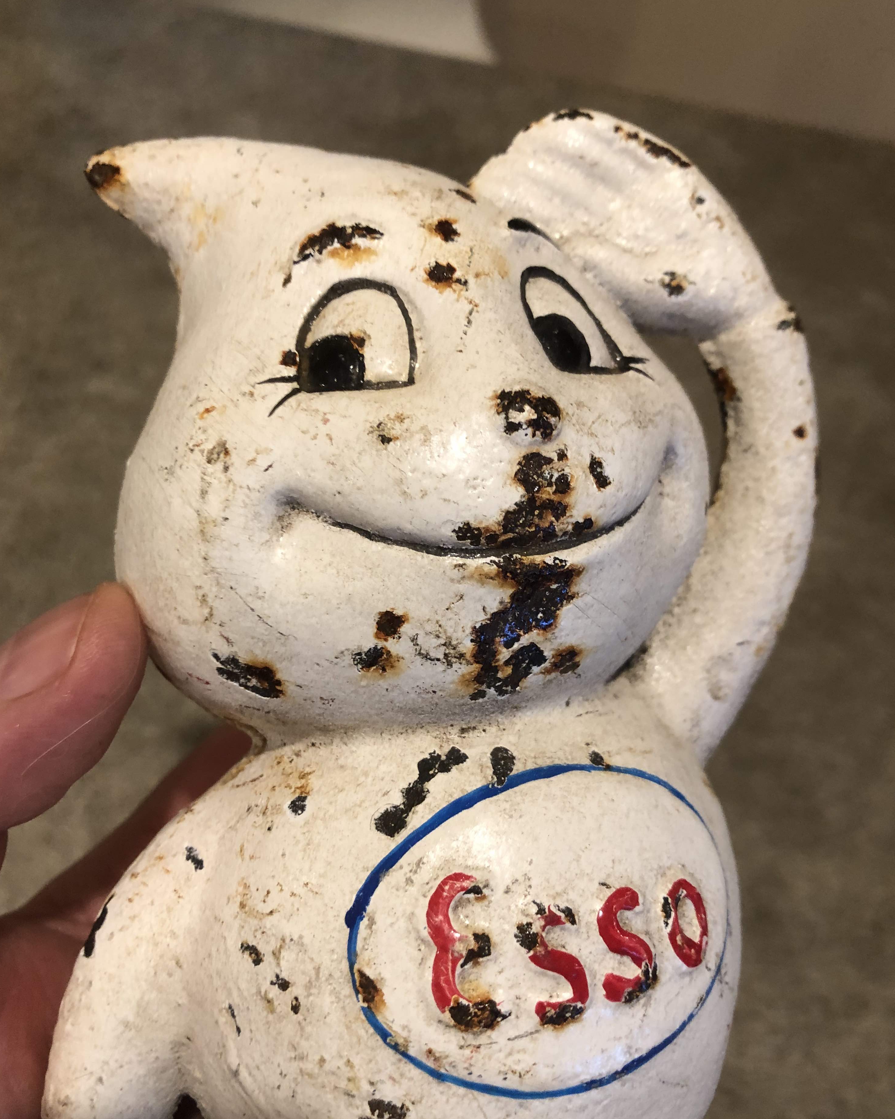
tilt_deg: -53.6
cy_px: 592
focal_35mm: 30
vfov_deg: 58.7
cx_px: 448
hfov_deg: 48.5
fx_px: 993
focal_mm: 3.99
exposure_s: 1/15
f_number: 1.8
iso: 50
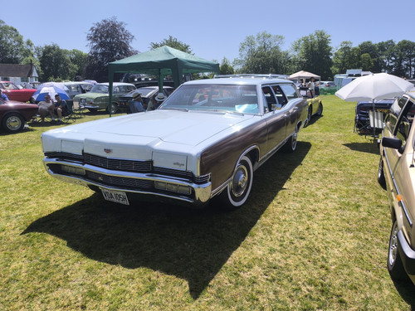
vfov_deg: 58.9
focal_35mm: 23
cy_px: 156
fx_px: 276
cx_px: 208
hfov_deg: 73.9
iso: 50
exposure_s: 1/1562
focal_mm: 6.14
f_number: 1.65
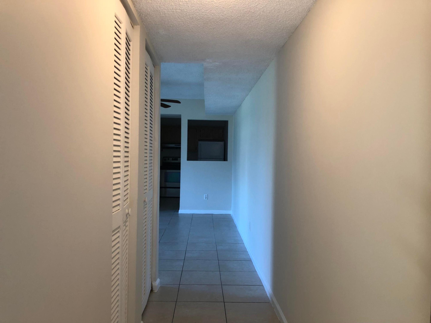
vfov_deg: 49.7
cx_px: 216
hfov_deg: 63.4
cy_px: 162
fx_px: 349
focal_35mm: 28
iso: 40
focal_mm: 3.99
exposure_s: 1/24
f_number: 1.8
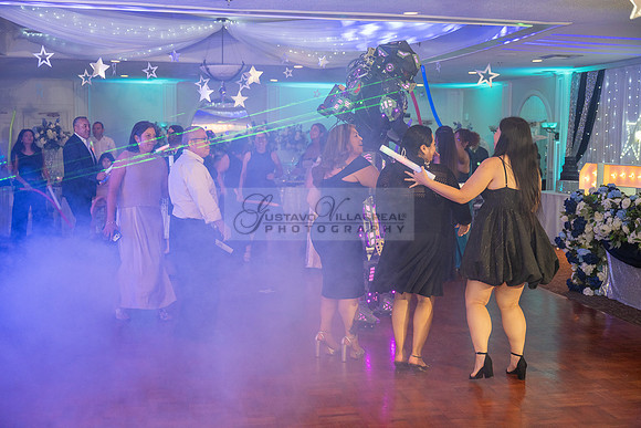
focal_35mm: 44
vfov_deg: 30.5
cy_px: 214
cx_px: 320
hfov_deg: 44.5
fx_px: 784
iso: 1250
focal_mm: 44
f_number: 2.8
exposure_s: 1/200
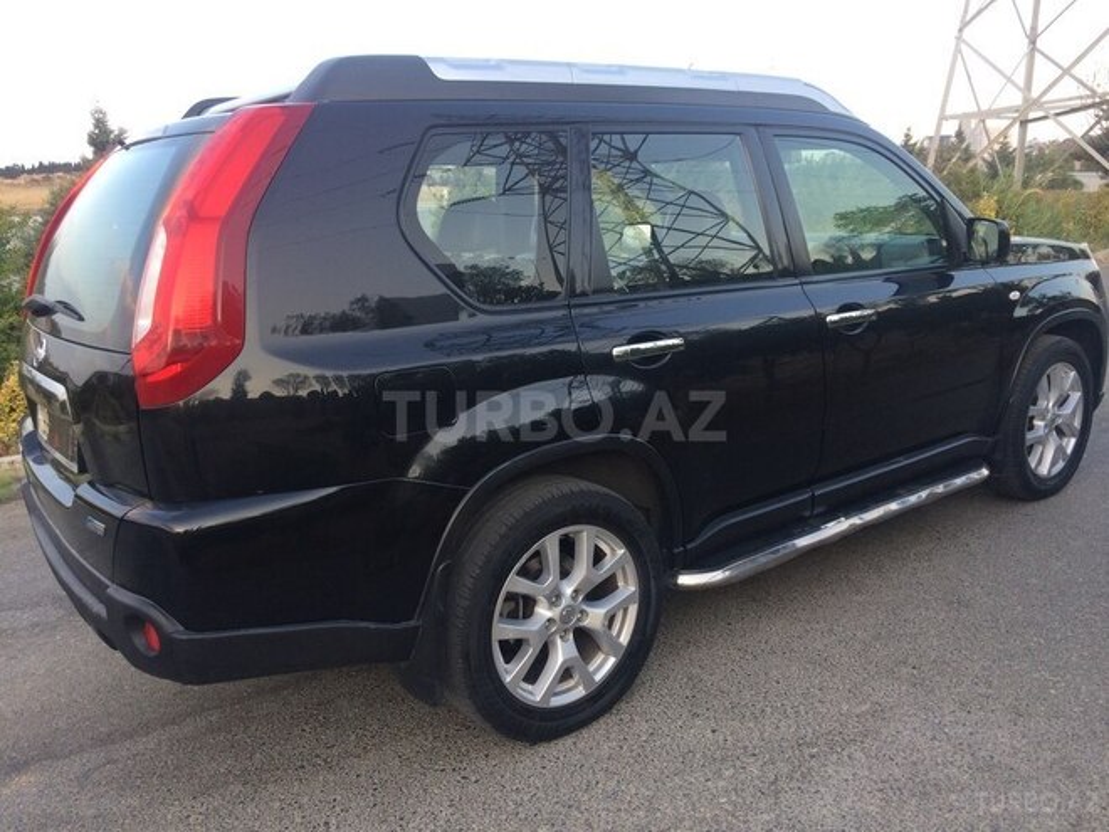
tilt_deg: -12.7
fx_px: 929
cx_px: 554
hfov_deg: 61.7
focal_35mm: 29
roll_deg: +2.8
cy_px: 416
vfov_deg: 48.2
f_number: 2.2
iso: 50
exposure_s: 1/100
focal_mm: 4.15
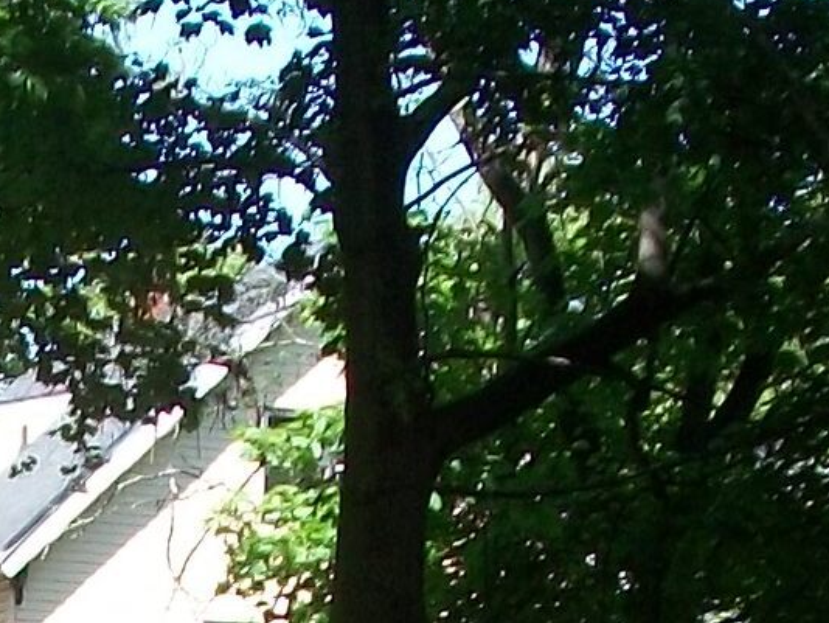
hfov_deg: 10.6
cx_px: -129
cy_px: 1620
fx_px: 4408
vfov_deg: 7.4
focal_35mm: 184
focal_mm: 5.7
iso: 80
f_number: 2.9
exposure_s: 1/400
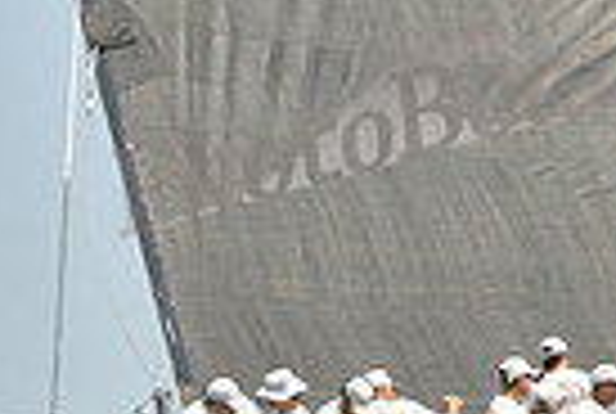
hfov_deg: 6.8
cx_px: 980
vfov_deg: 4.7
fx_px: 5076
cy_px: 290
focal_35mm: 296
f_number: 8
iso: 250
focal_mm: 70
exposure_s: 1/800
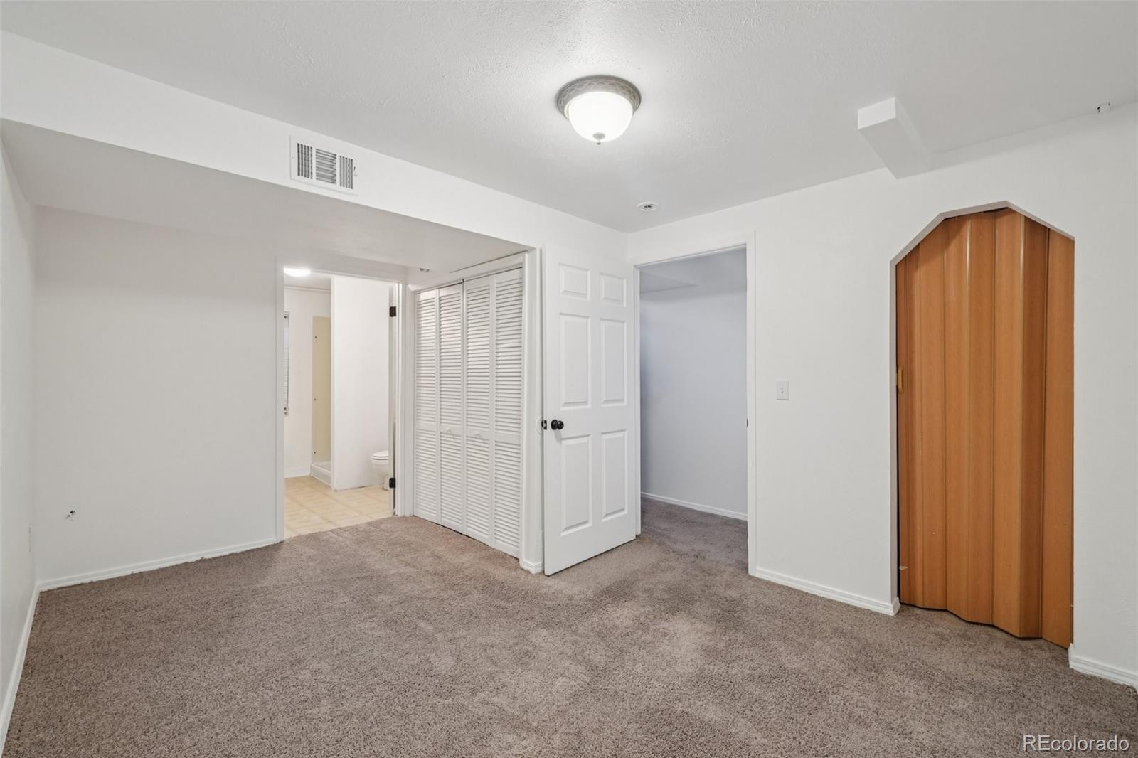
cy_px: 379
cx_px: 569
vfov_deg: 77.3
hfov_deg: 100.4
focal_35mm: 15
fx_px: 474
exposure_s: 1/13
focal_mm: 10
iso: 800
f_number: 8
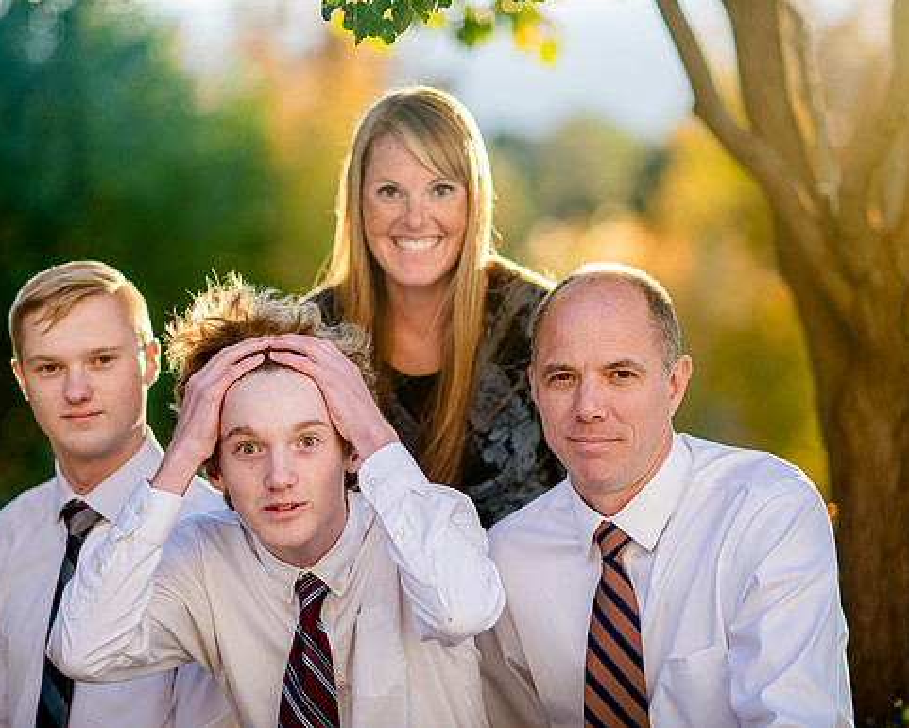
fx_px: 3256
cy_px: 364
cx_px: 438
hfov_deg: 15.9
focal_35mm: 121
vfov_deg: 12.8
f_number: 2
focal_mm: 105
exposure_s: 1/500
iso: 200
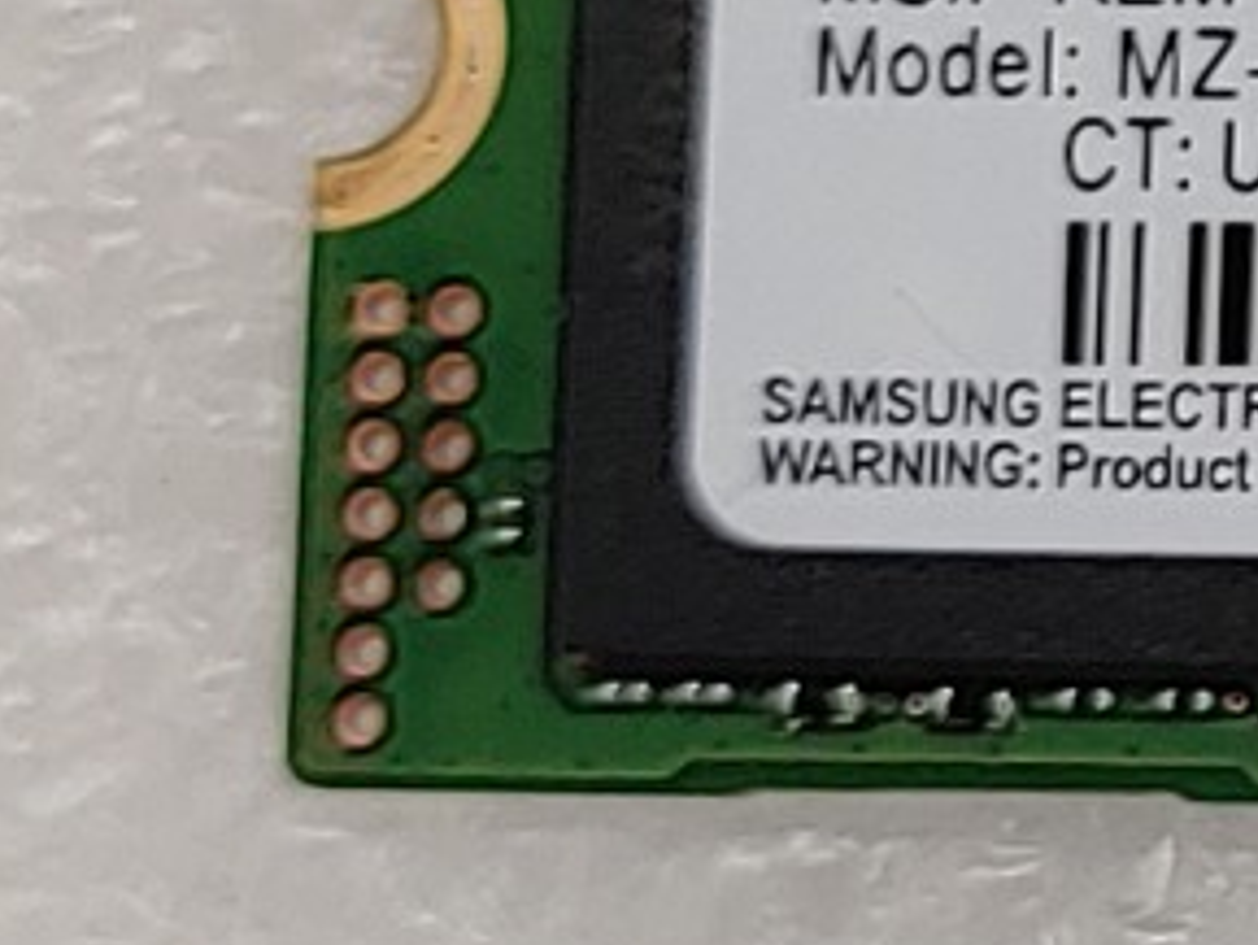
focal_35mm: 244
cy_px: 13
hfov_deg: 7.6
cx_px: 3012
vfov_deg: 6.1
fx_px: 8871
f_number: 1.8
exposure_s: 1/149
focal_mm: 4.36
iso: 50
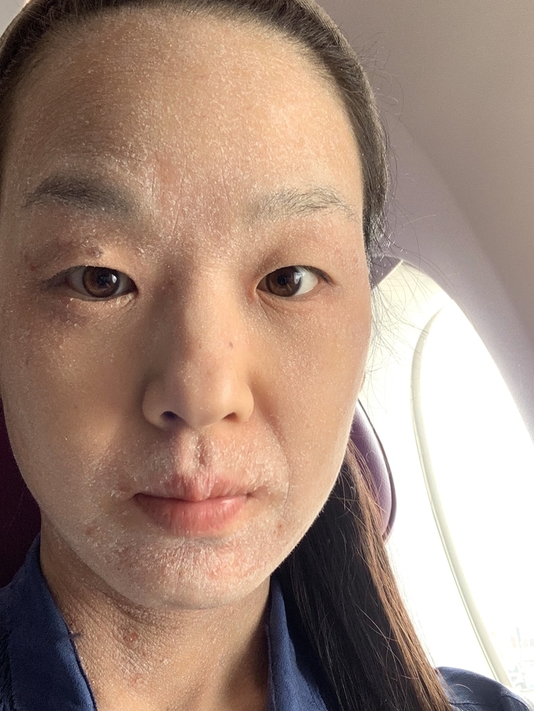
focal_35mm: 42
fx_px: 863
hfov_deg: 34.3
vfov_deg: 44.7
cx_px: 299
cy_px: 403
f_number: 2.2
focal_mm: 2.87
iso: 64
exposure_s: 1/76
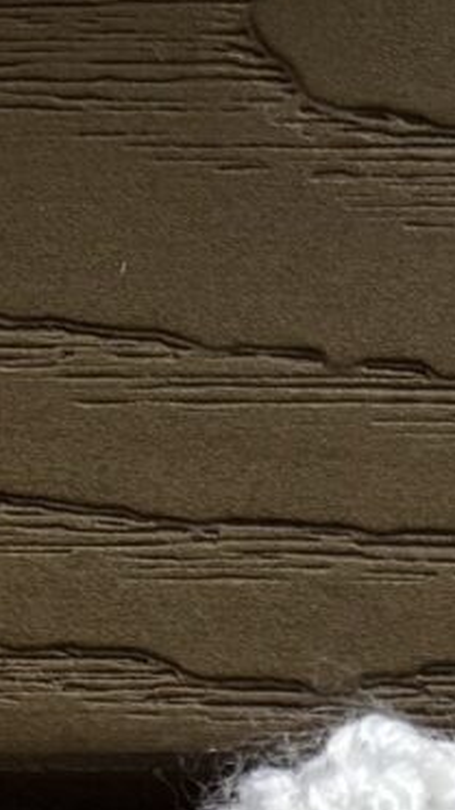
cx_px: 1650
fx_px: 4186
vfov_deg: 9.2
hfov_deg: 5.6
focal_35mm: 195
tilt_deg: -87.7
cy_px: 2273
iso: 50
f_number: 1.6
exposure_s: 1/373
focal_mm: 5.96
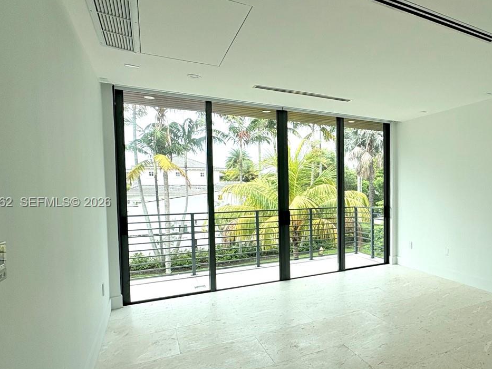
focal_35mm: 24
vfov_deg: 56.7
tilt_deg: -2.1
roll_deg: +0.9
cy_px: 203
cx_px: 369
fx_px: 341
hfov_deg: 67.1
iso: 40
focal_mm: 2.22
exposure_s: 1/341
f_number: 2.2
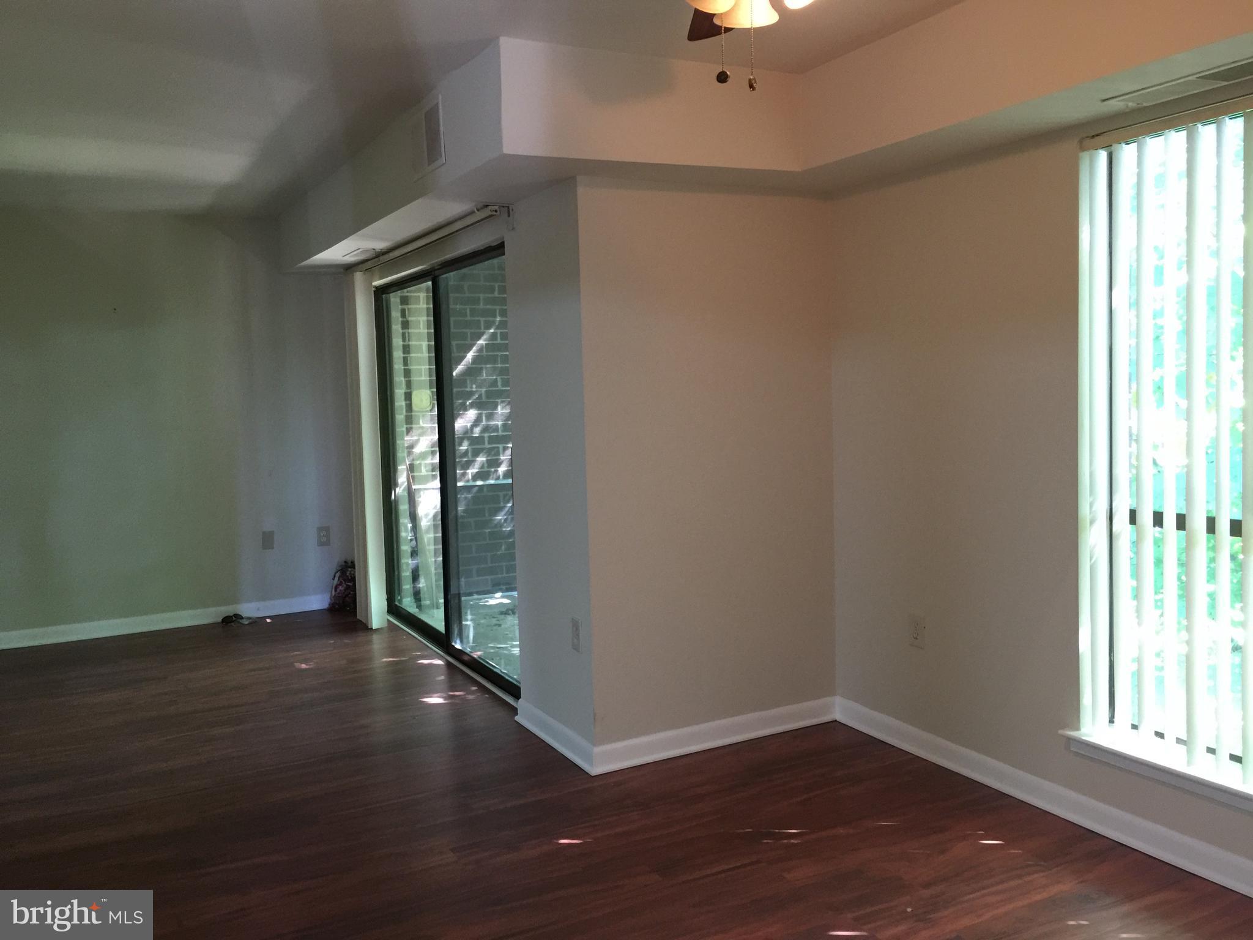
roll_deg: +1.3
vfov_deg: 48.2
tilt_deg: -4.0
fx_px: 1050
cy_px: 470
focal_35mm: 29
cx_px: 626
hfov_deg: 61.7
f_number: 2.2
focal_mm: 4.15
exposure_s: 1/10
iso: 125
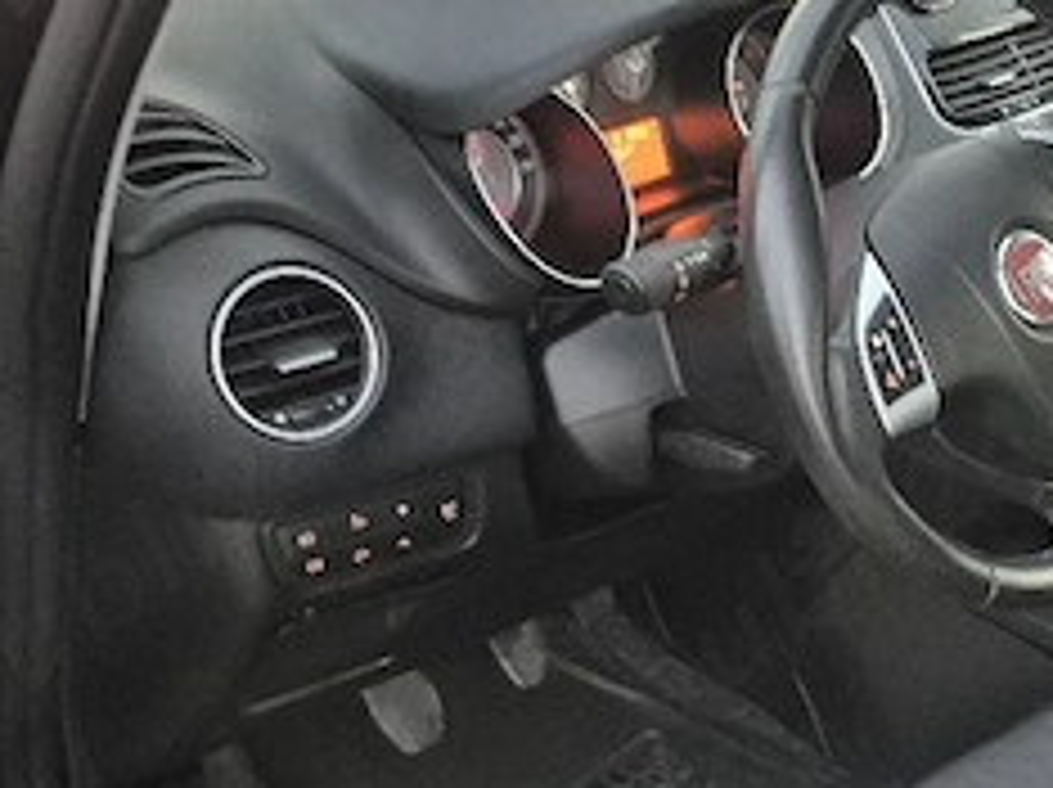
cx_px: 1084
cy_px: 545
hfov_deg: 30.2
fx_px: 1793
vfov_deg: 24.6
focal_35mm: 59
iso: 2000
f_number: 1.8
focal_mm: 5.4
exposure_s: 1/17
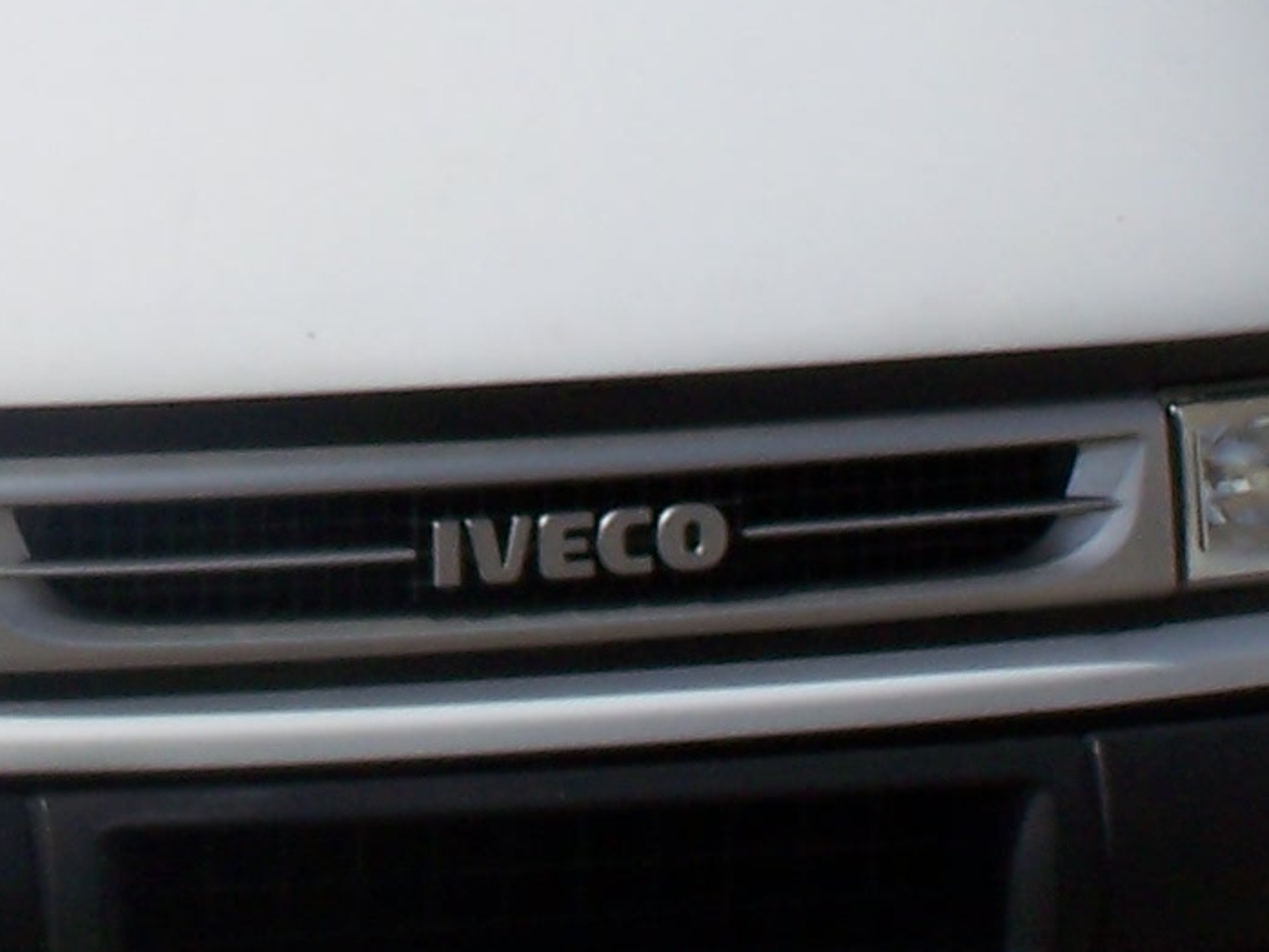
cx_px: 64
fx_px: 9093
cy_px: -222
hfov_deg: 8.0
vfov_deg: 6.0
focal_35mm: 248
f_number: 6.3
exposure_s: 1/500
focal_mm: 12.4
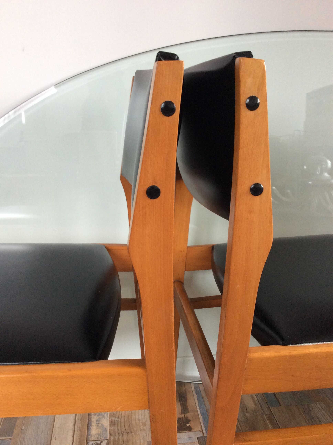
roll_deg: -0.2
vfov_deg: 56.9
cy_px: 222
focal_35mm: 32
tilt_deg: -15.2
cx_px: 166
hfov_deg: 44.1
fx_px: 412
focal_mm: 3.3
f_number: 2.4
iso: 100
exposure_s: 1/25
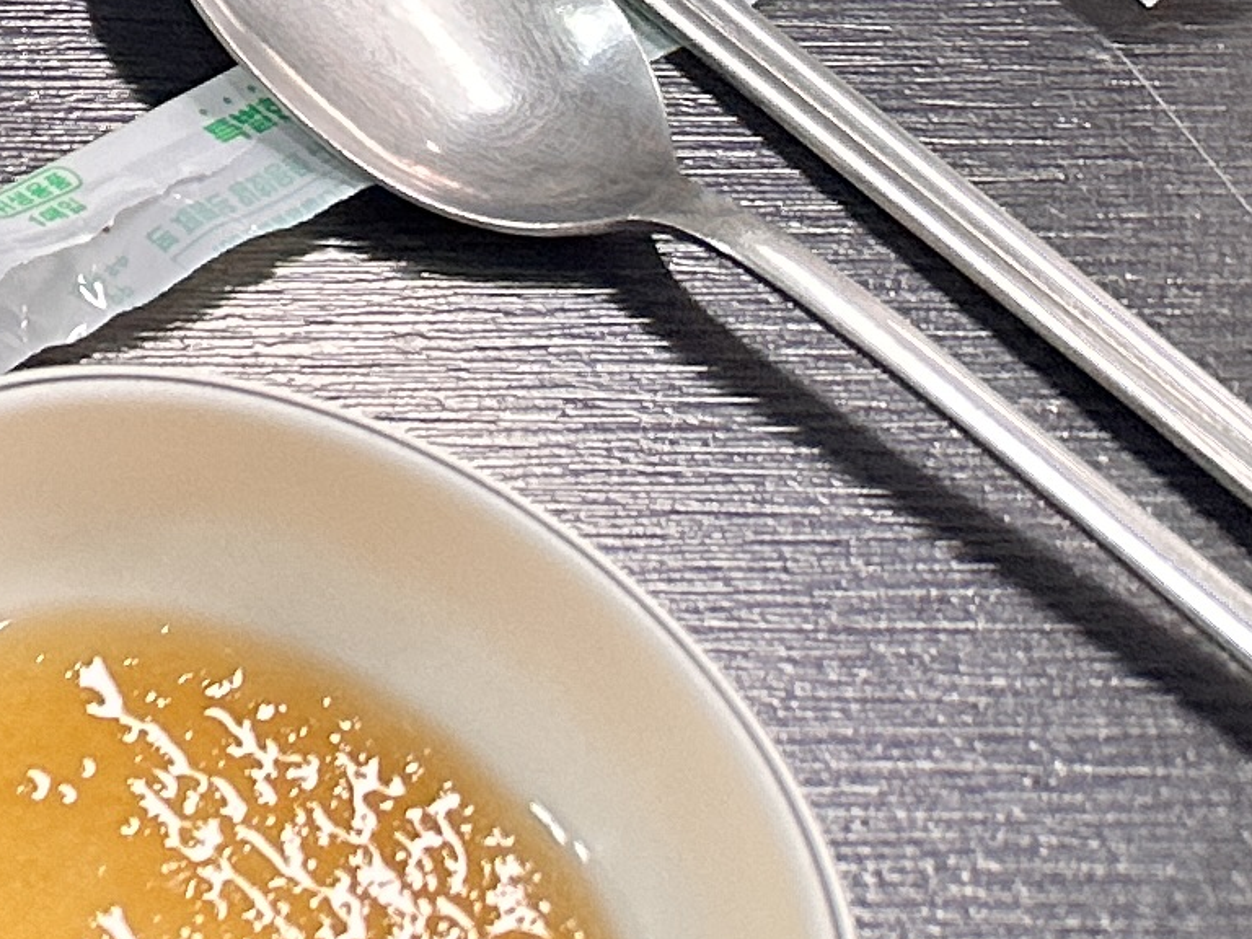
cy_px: -983
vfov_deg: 10.7
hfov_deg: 12.6
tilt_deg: -39.0
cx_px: -1666
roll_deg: +1.3
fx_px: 4557
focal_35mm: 126
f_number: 1.78
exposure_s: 1/120
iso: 200
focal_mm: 6.86
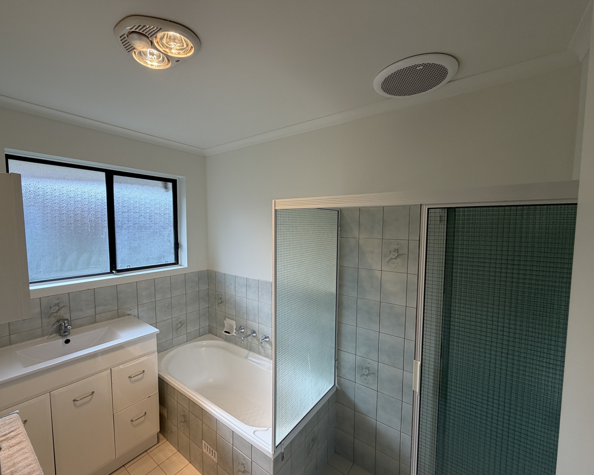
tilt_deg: -4.5
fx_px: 264
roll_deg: -0.2
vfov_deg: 84.0
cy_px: 243
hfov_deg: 96.7
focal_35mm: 15
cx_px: 282
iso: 40
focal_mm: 2.22
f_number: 2.2
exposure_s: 1/100
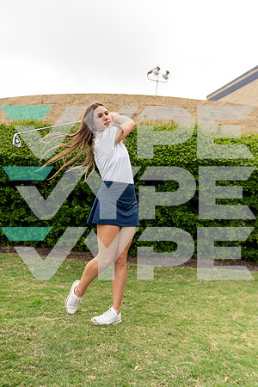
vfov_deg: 54.4
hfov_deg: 37.9
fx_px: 376
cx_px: 129
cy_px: 194
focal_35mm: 35
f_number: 4
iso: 100
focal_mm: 35
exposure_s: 1/250
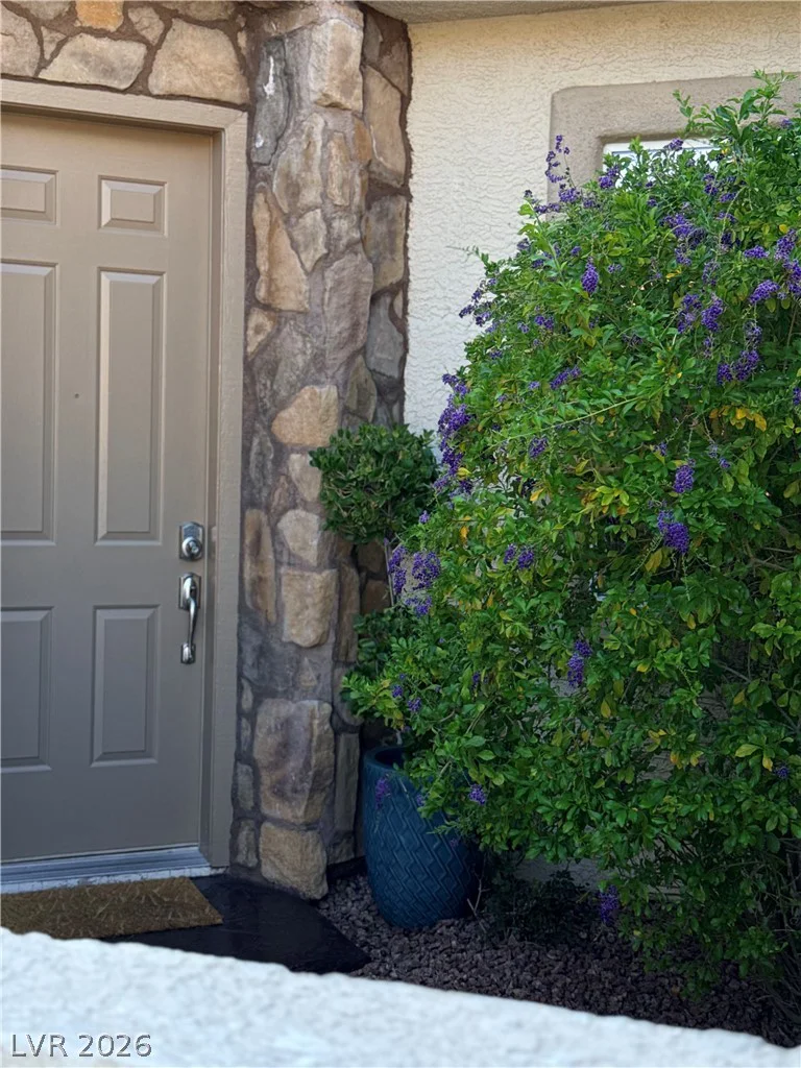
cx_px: 400
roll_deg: -1.2
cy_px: 534
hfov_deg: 30.3
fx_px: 1481
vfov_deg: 39.7
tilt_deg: -2.3
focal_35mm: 48
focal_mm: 6.76
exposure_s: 1/641
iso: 64
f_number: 1.78
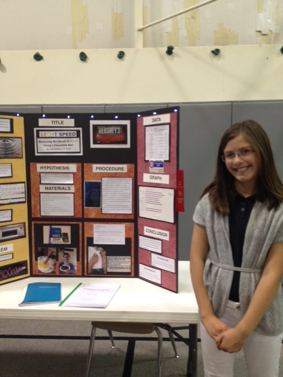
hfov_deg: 40.7
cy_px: 188
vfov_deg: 52.6
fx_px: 382
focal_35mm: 35
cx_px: 142
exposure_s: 1/20
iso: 160
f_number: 2.4
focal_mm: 4.28
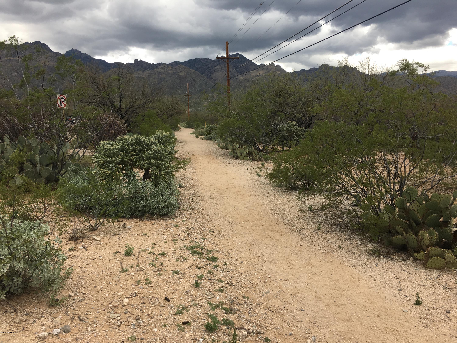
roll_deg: +1.6
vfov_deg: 48.2
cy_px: 172
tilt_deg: -5.6
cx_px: 228
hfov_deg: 61.7
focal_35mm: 29
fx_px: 383
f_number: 2.2
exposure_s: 1/439
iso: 25
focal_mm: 4.15
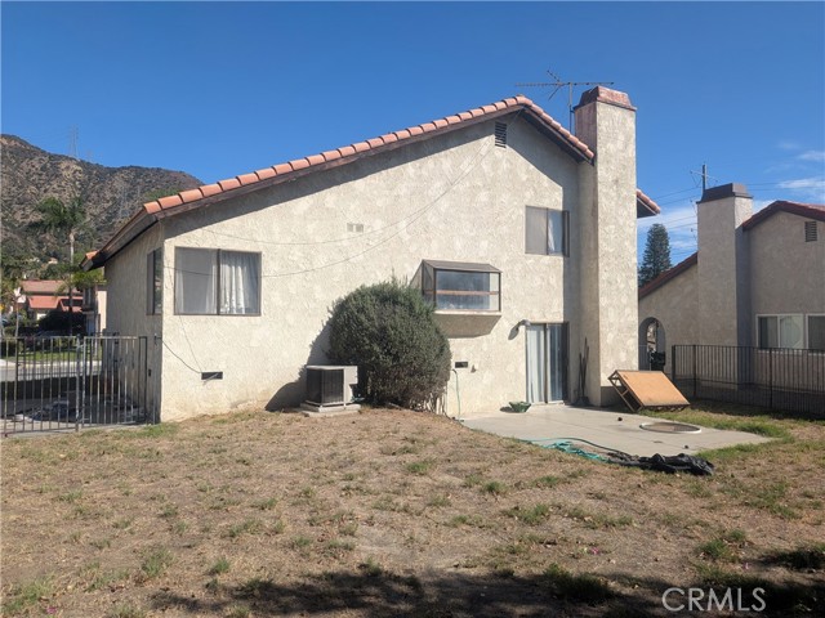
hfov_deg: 71.6
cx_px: 412
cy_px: 309
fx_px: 572
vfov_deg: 56.8
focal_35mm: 24
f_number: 1.7
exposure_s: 1/1949
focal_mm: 4.53
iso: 31
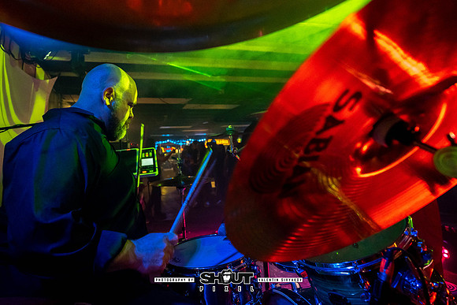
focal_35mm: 19
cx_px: 191
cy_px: 106
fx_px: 245
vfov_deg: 62.5
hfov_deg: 85.3
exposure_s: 1/250
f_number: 2.8
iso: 3200
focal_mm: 14
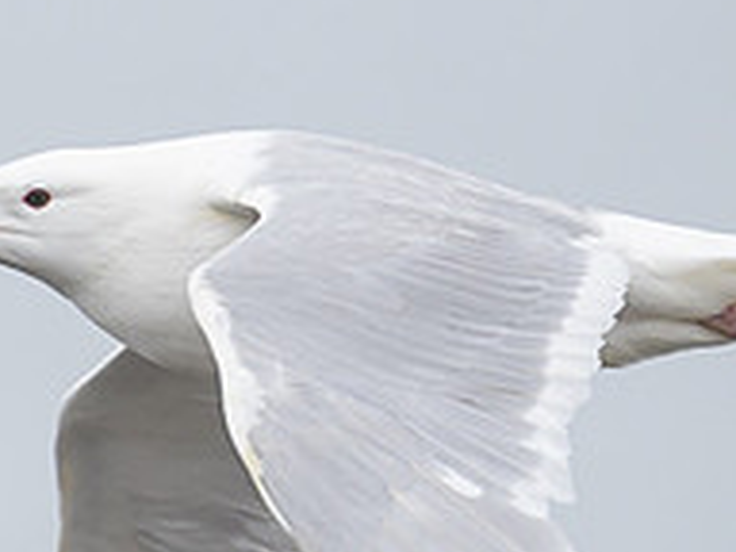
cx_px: 84
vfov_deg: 0.9
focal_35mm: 1742
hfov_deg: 1.1
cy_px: 226
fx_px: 37038
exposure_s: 1/3200
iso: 1000
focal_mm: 560
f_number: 5
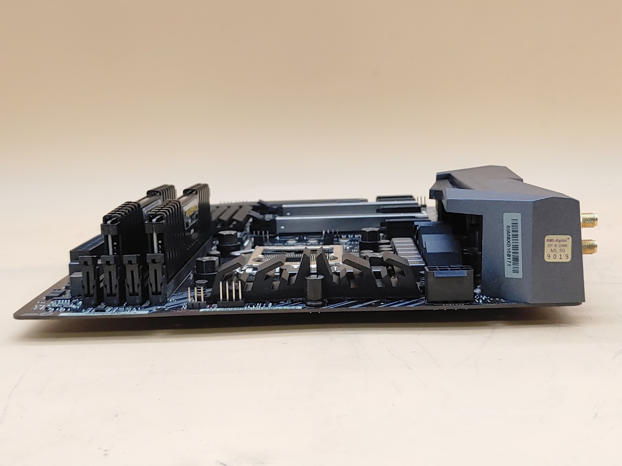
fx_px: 827
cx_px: 311
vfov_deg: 31.5
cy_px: 233
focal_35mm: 46
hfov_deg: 41.2
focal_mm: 4.36
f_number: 1.8
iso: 50
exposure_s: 1/120
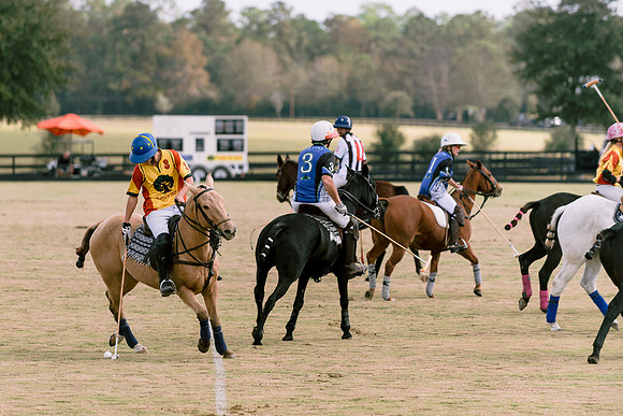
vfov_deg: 5.7
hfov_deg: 8.5
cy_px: 216
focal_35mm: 243
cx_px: 247
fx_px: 4198
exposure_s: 1/2000
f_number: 3.5
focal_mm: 200
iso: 200
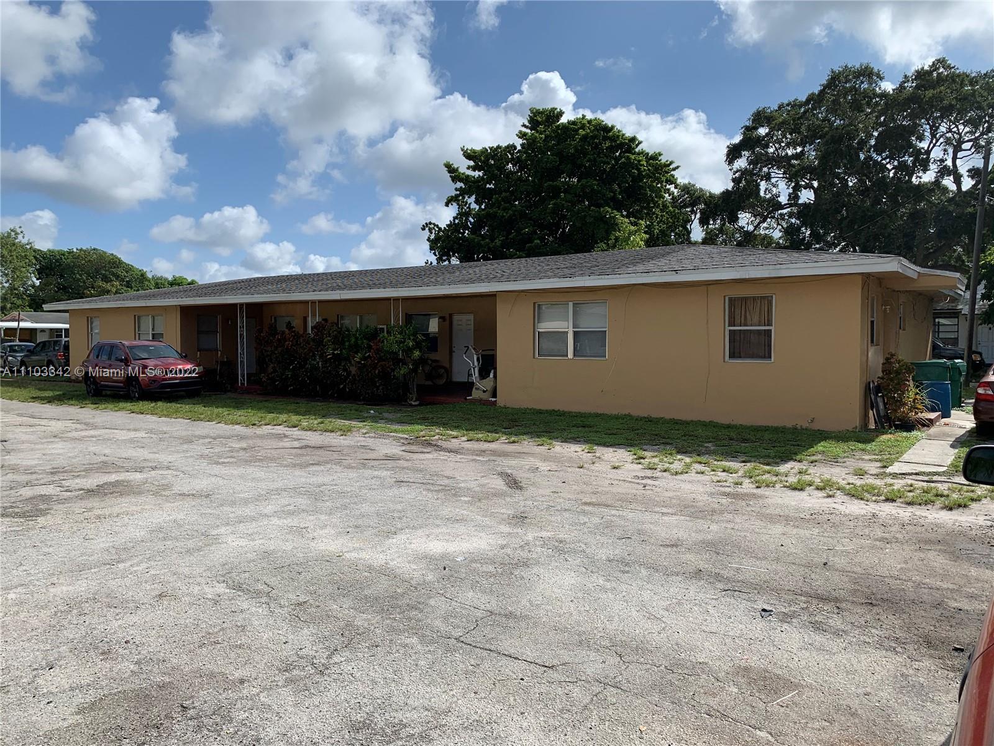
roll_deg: -0.1
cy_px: 373
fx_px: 747
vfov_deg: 53.1
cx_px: 497
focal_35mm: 26
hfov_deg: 67.3
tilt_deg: -3.2
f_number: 1.8
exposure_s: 1/3185
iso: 25
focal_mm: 4.25
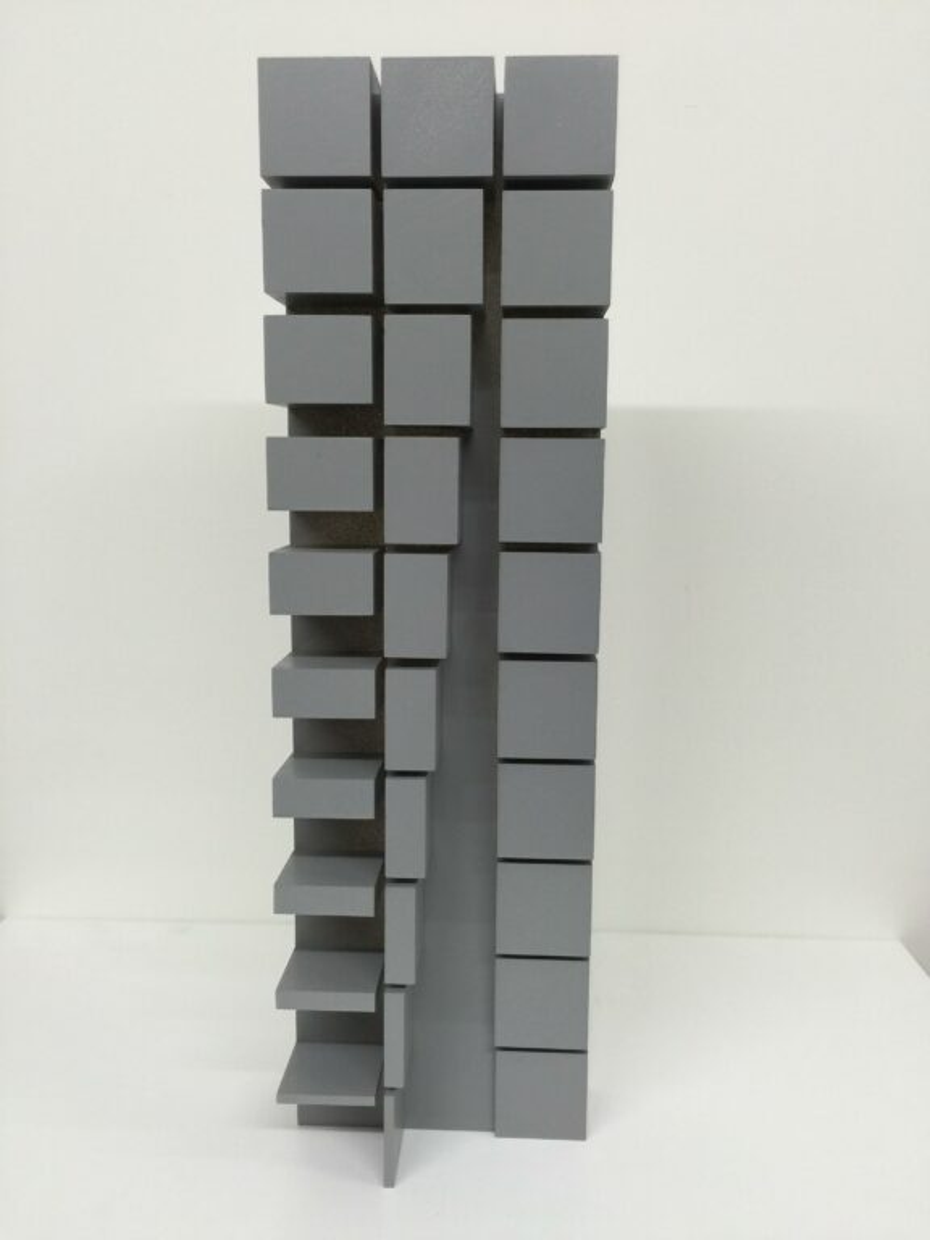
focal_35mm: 29
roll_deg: -0.9
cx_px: 465
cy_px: 620
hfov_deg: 48.2
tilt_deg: -6.1
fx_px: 1039
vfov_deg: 61.7
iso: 64
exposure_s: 1/33
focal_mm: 4.15
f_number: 2.2
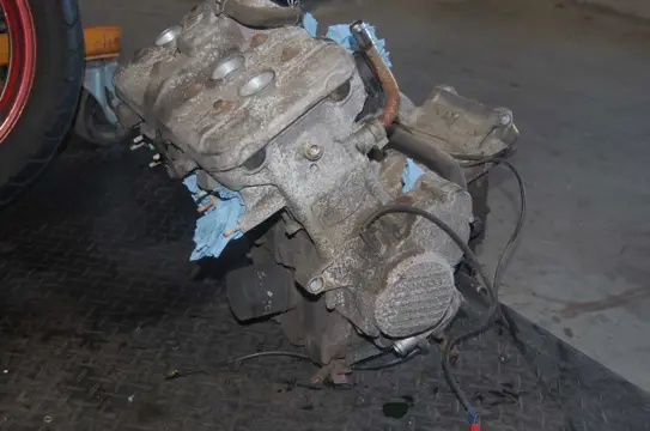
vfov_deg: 28.0
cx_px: 325
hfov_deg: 41.2
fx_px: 865
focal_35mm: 48
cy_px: 216
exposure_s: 1/60
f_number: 4.5
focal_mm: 32
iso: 400
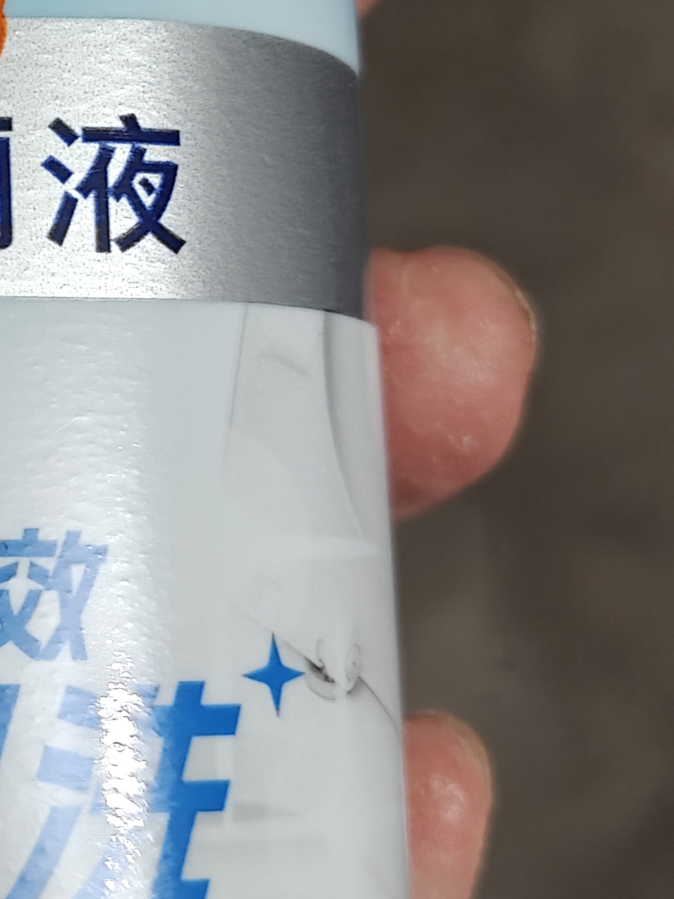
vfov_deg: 25.7
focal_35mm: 75
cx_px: -268
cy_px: 223
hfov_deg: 18.0
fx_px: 1947
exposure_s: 1/50
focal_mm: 5.59
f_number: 1.8
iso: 320
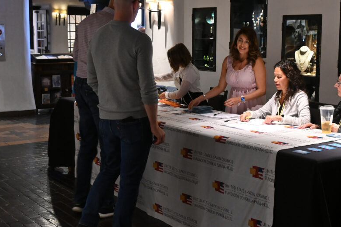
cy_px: 100
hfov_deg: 36.0
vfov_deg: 24.6
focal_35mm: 55
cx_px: 217
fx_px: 521
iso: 1600
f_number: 5
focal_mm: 28
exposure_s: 1/60
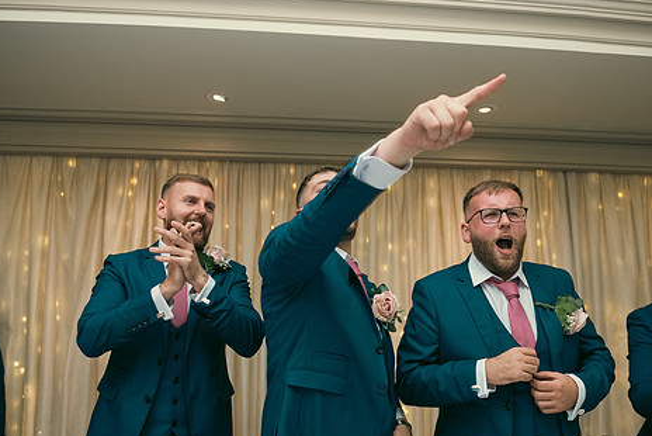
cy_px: 267
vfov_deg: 43.4
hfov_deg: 61.9
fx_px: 544
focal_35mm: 30
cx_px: 340
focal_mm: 24
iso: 800
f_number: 3.5
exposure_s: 1/160
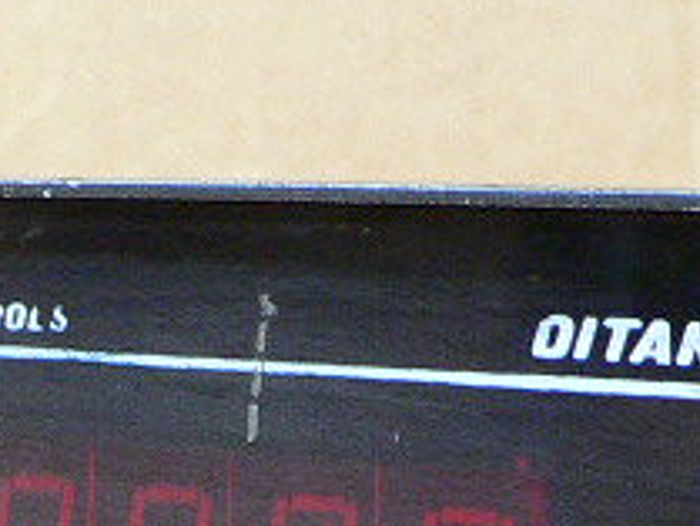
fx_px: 2974
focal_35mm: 147
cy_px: 573
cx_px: 305
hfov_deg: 13.4
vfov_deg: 10.0
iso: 200
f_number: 2.8
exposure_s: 1/10
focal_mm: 6.3
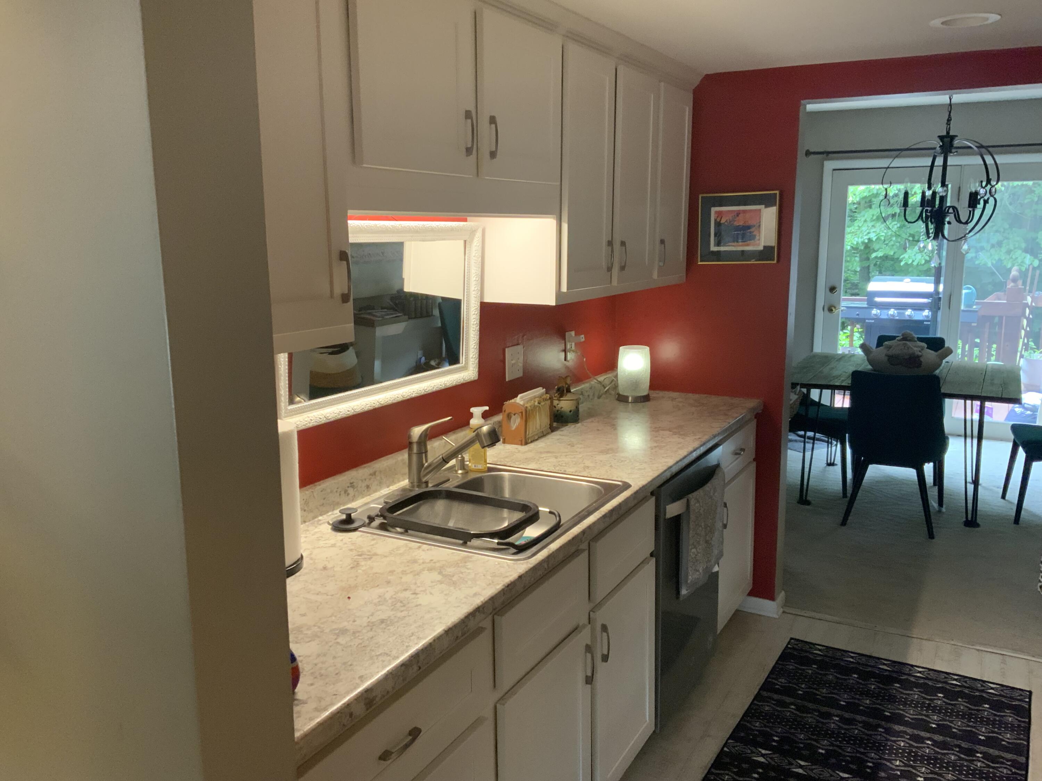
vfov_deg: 48.2
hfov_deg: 61.7
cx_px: 521
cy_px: 390
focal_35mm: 29
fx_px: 873
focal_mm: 3
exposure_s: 1/60
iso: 200
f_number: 1.8
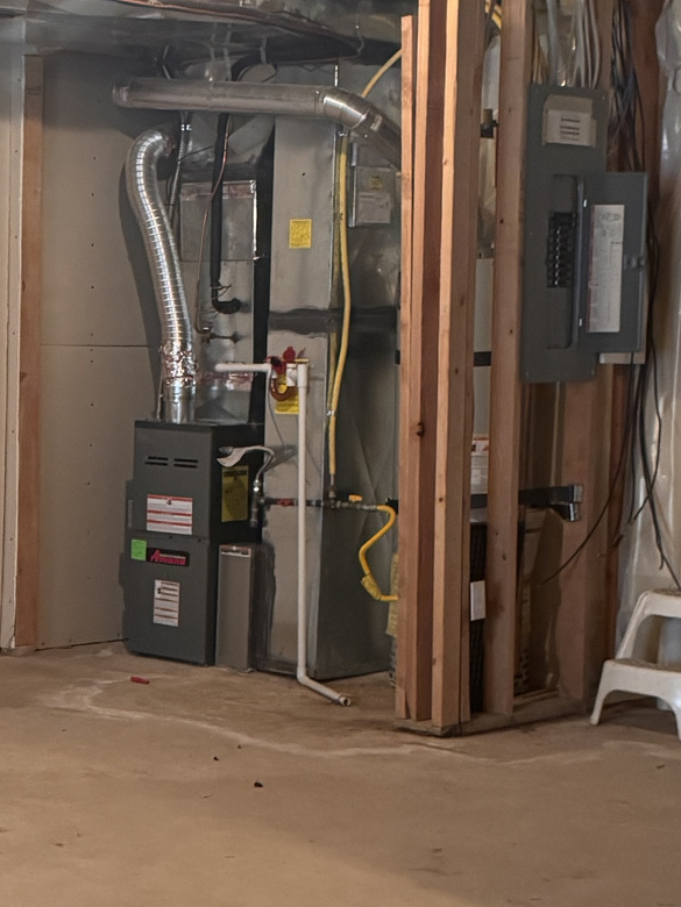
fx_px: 1653
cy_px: 148
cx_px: 2
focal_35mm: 63
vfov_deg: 29.8
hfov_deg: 22.4
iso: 800
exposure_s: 1/40
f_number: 1.78
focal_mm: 6.76
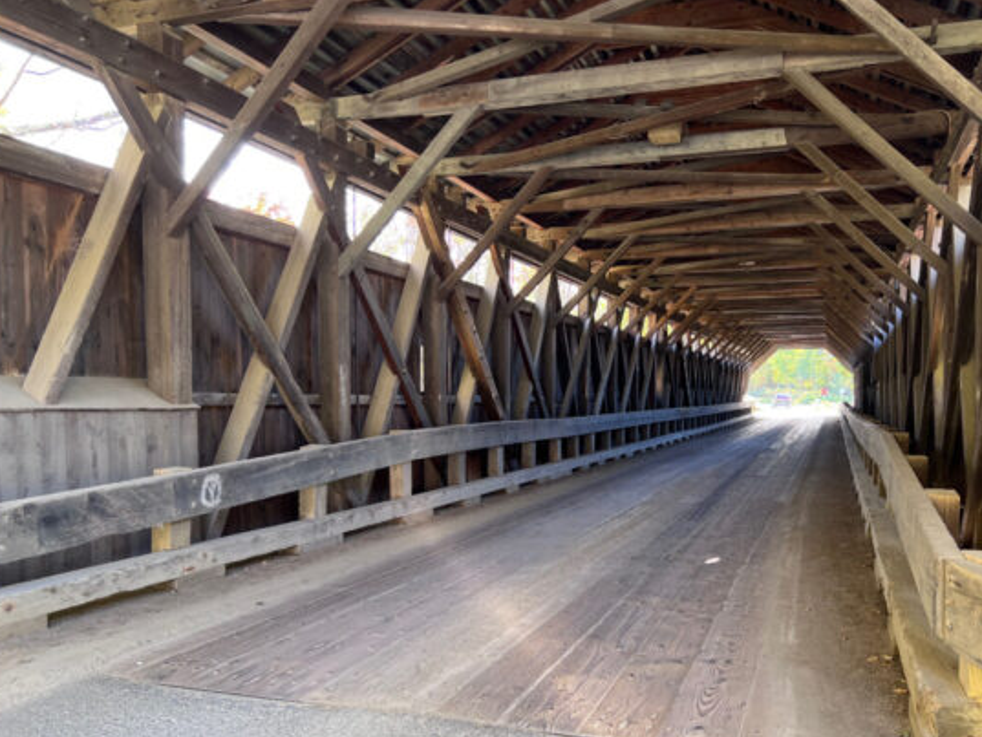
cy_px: 435
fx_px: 880
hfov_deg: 58.1
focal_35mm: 31
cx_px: 558
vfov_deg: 45.3
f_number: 1.5
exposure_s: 1/121
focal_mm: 5.7
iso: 100
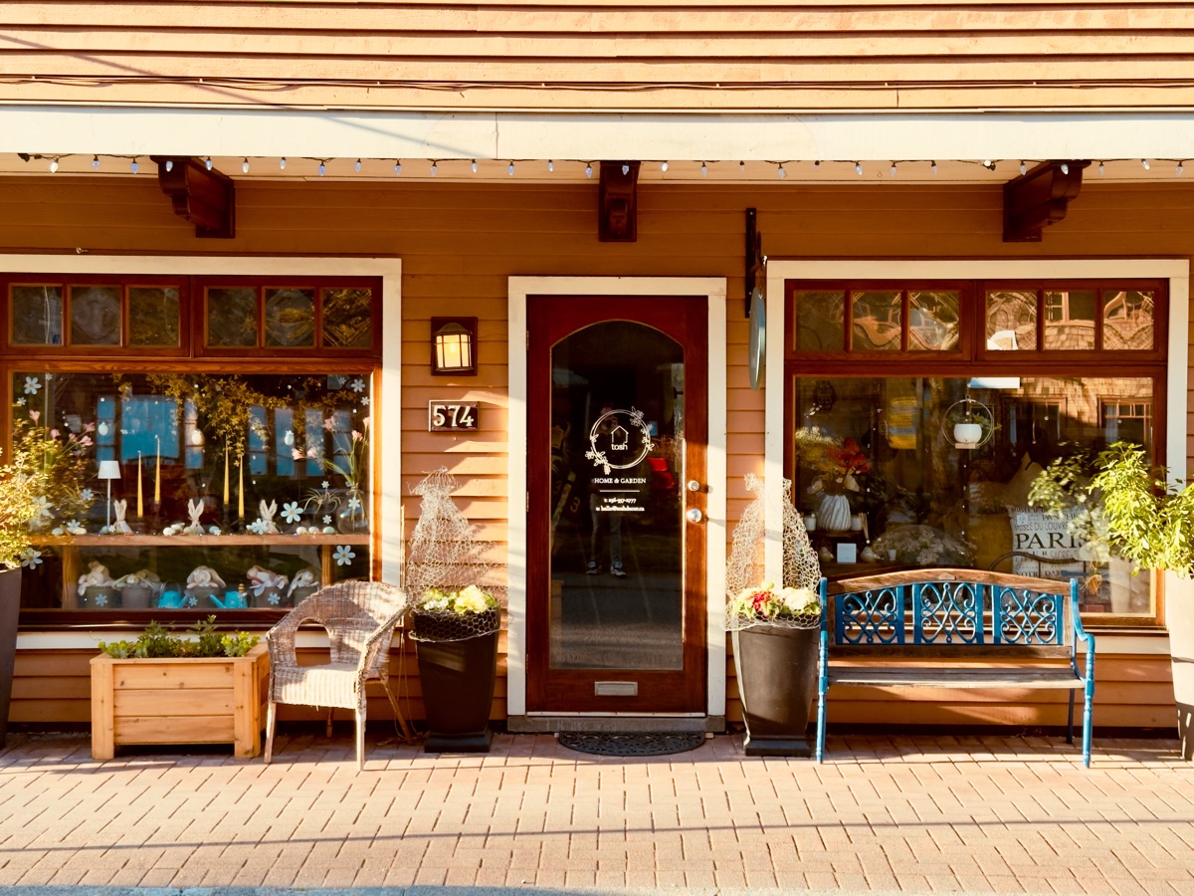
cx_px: 597
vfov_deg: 30.3
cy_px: 448
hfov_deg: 39.7
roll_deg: -0.1
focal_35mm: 48
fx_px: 1656
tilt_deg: +0.6
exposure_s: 1/469
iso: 100
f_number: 1.78
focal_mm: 6.76
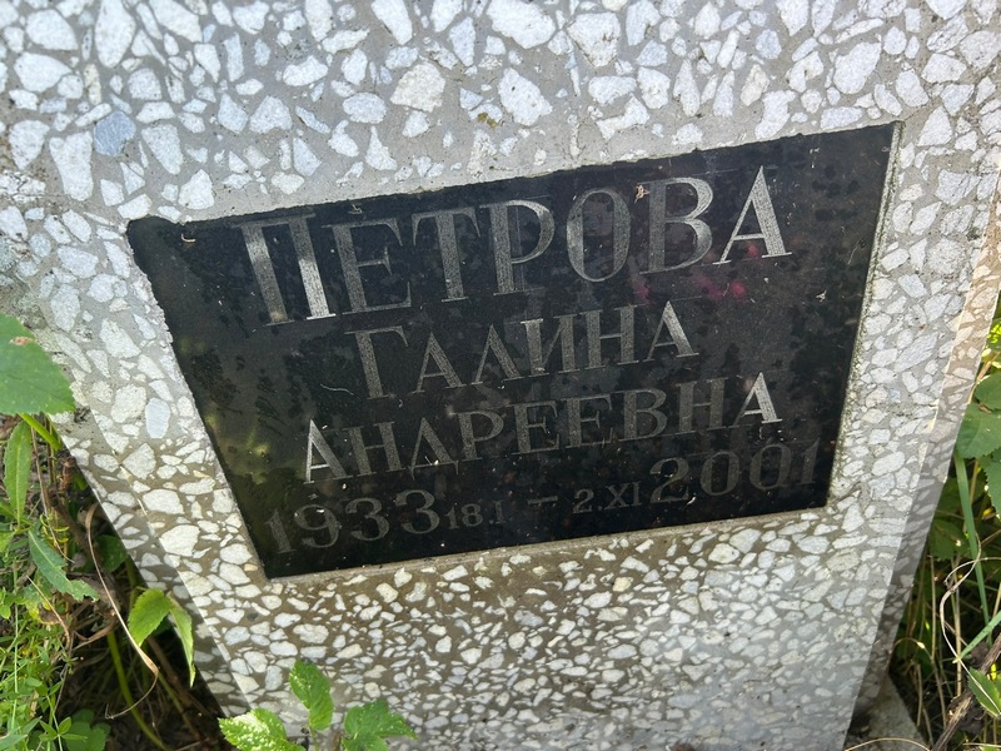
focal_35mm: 26
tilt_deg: -35.1
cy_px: 376
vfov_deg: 53.1
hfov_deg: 67.3
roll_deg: -0.4
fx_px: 752
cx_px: 500
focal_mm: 5.7
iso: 50
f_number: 1.5
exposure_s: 1/171
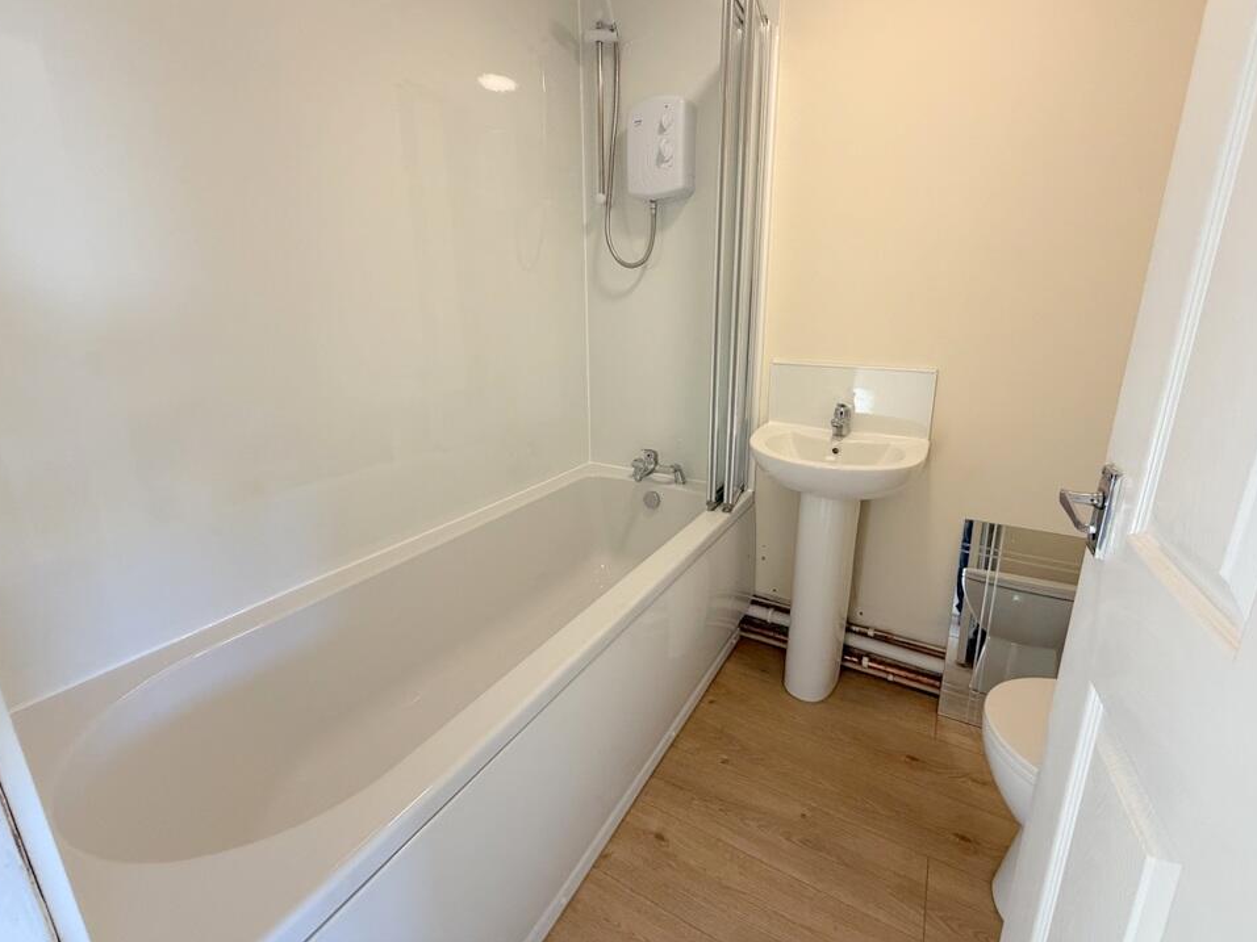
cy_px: 439
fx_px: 545
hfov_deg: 98.1
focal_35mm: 15
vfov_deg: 81.6
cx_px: 653
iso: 250
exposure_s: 1/121
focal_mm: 2.22
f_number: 2.2
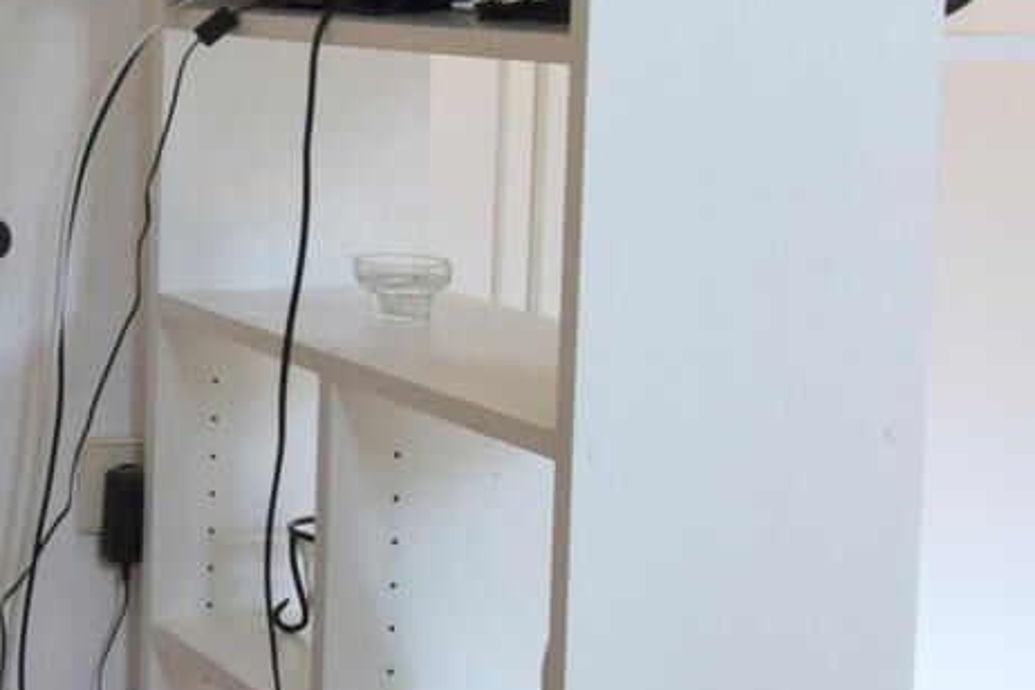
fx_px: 2242
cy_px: 43
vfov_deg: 17.2
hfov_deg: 23.2
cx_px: -287
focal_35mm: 78
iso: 400
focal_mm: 10
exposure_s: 1/100
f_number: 5
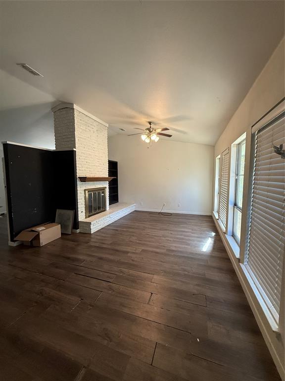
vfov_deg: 102.1
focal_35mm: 14
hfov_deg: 85.7
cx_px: 142
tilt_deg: -5.3
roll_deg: -0.2
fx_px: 154
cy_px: 190
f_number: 2.2
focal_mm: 2.22
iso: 320
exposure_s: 1/120
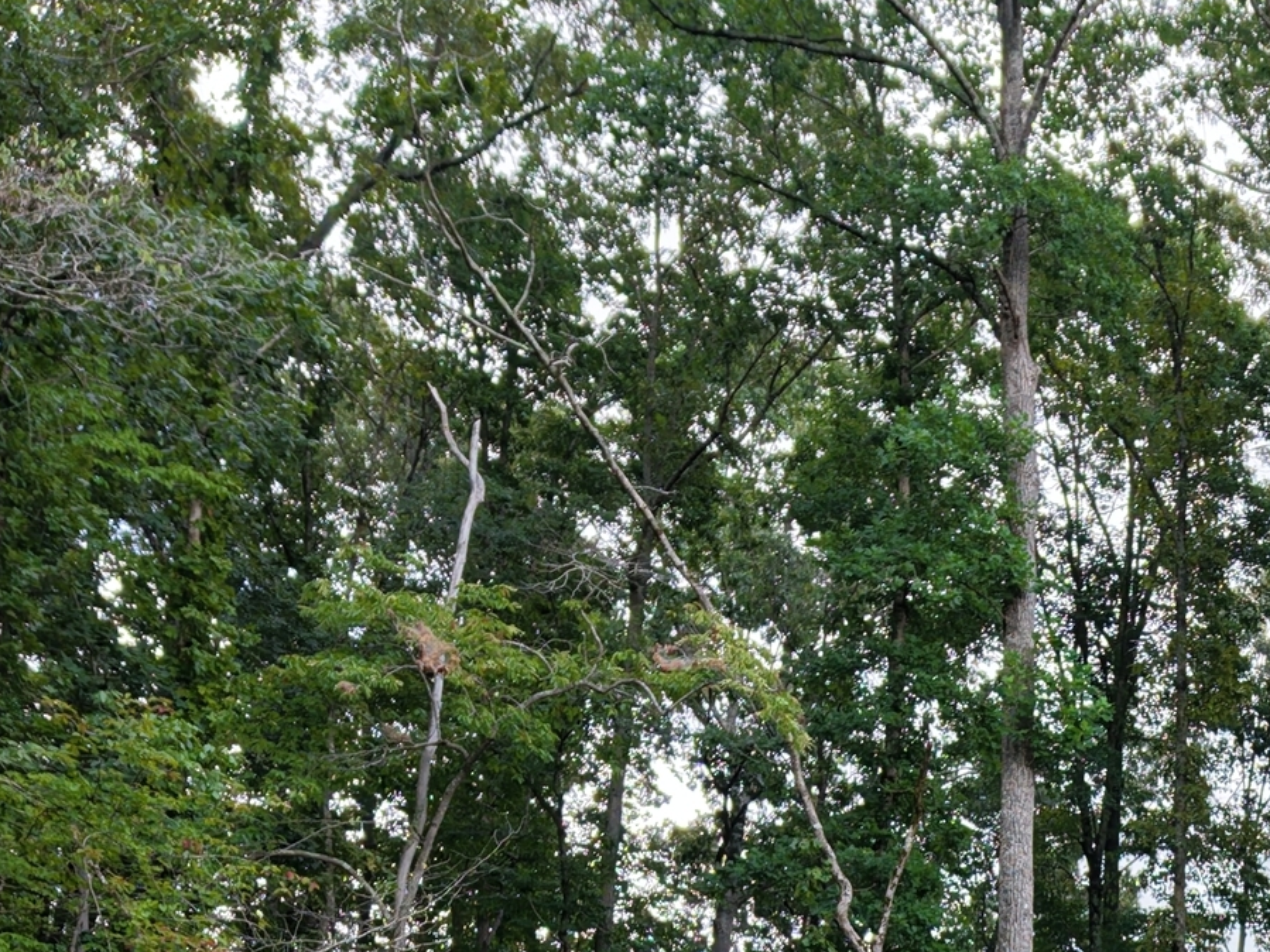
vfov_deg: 15.8
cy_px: 1606
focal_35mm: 82
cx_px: 1500
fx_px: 3008
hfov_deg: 22.1
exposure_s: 1/500
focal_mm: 8.67
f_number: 1.8
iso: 100
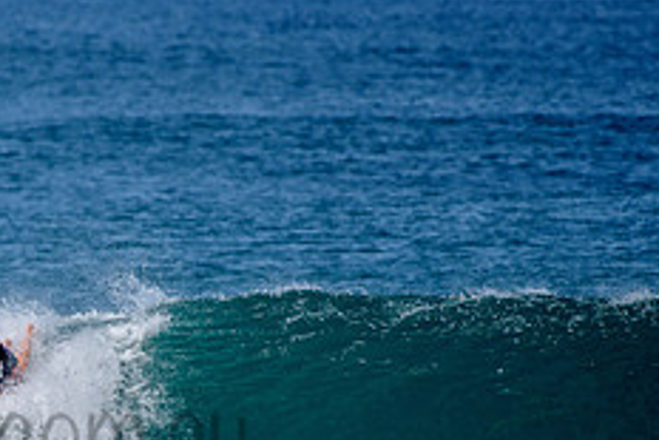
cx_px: -54
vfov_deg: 1.1
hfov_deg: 1.6
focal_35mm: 1251
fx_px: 22914
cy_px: 402
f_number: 6.3
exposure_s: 1/2500
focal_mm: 500
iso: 250
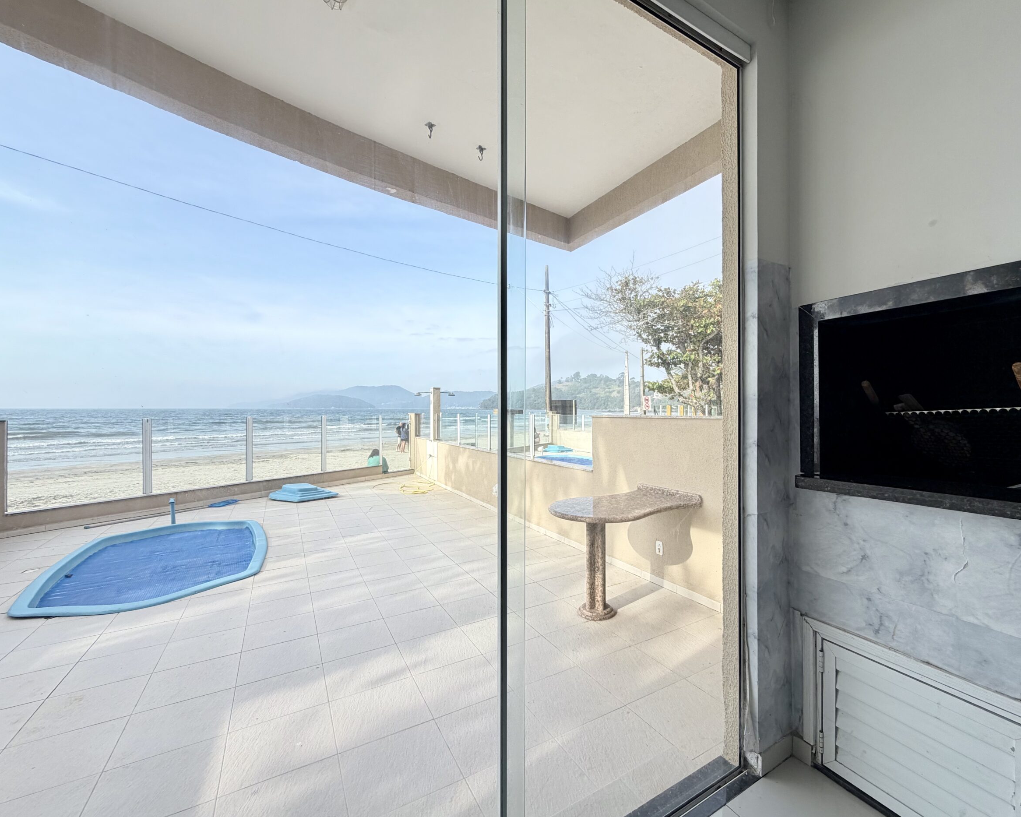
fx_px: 453
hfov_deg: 96.5
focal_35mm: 15
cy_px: 405
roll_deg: +0.5
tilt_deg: -0.2
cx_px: 559
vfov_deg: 84.0
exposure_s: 1/502
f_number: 2.2
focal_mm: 2.22
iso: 50
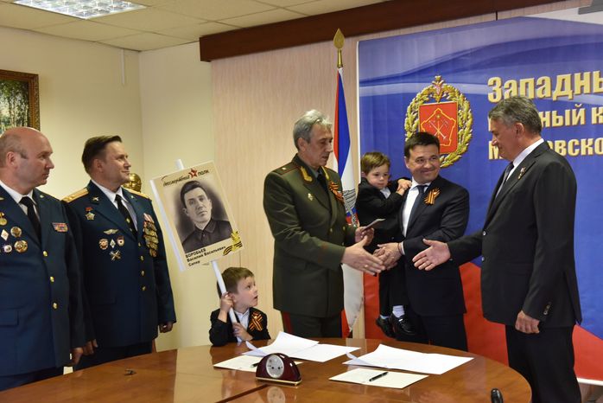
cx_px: 302
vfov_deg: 28.1
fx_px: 804
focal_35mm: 48
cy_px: 202
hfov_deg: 41.1
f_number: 5.6
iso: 4000
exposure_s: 1/100
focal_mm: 48
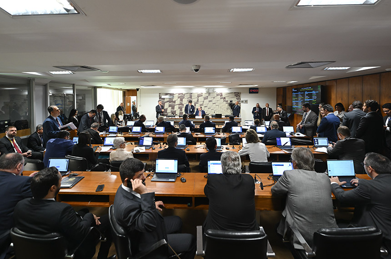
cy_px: 130
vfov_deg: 81.0
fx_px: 152
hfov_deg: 104.4
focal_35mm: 14
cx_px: 196
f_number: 2.8
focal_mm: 14
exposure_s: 1/80
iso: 800
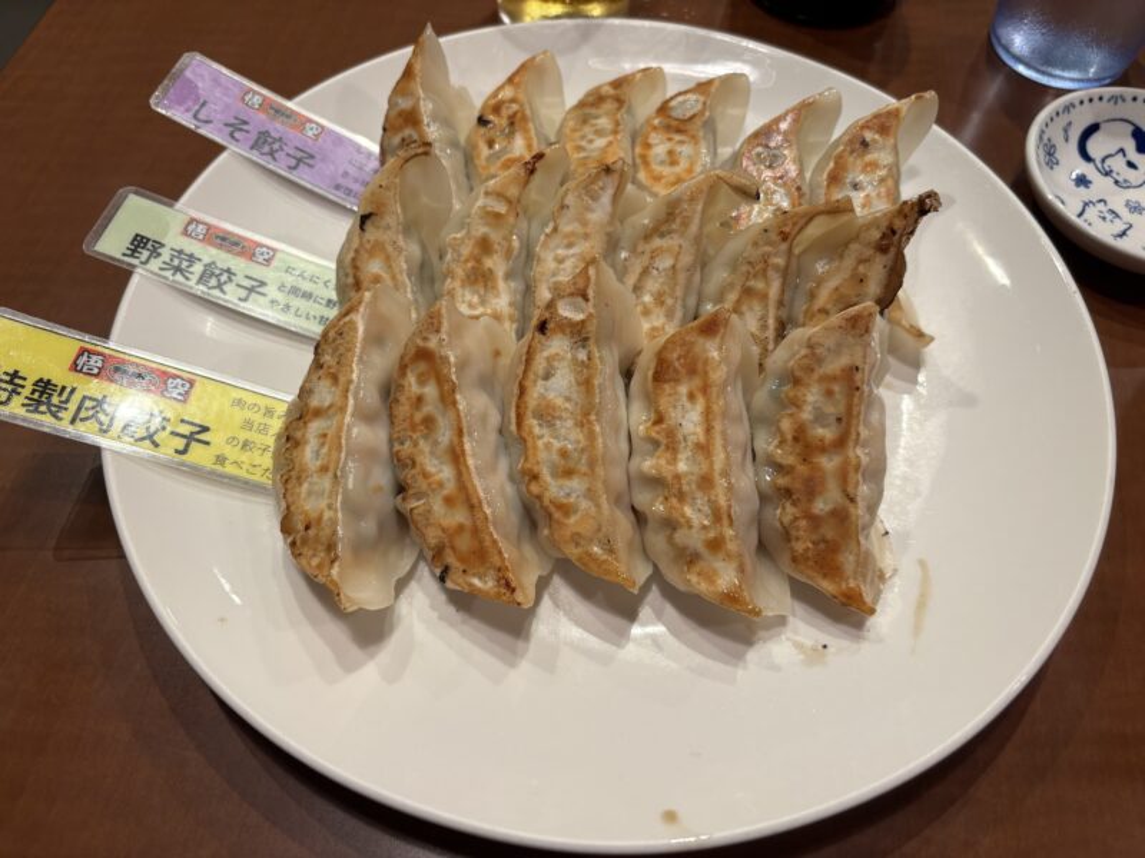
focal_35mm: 26
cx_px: 572
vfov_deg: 53.1
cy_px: 429
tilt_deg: -58.5
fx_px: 860
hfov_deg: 67.3
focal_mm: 5.96
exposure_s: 1/100
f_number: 1.6
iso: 125
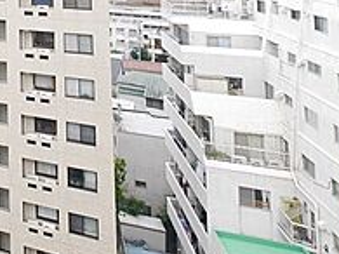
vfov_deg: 26.8
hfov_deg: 27.7
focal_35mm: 46
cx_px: -172
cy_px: -71
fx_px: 450
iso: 160
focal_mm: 7
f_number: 4.5
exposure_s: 1/125
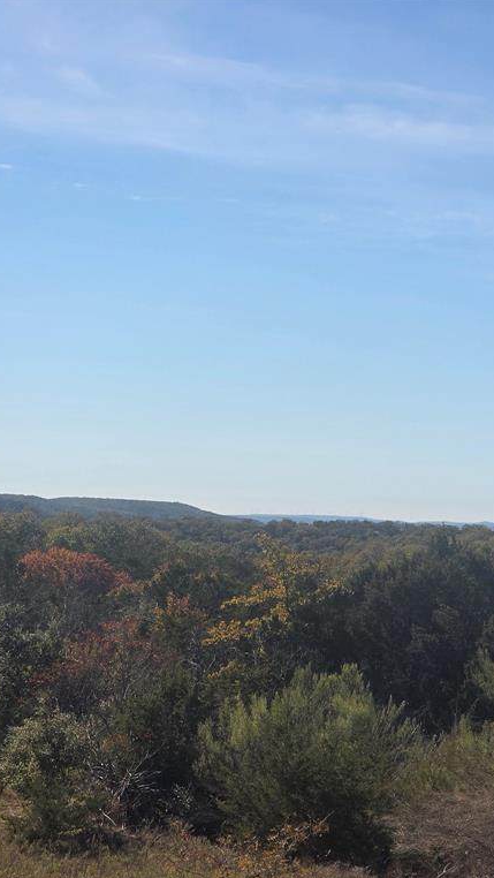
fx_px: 2350
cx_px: 189
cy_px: 439
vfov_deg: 21.1
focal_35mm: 101
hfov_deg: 12.0
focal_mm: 7.9
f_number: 2.4
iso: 50
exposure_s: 1/3354
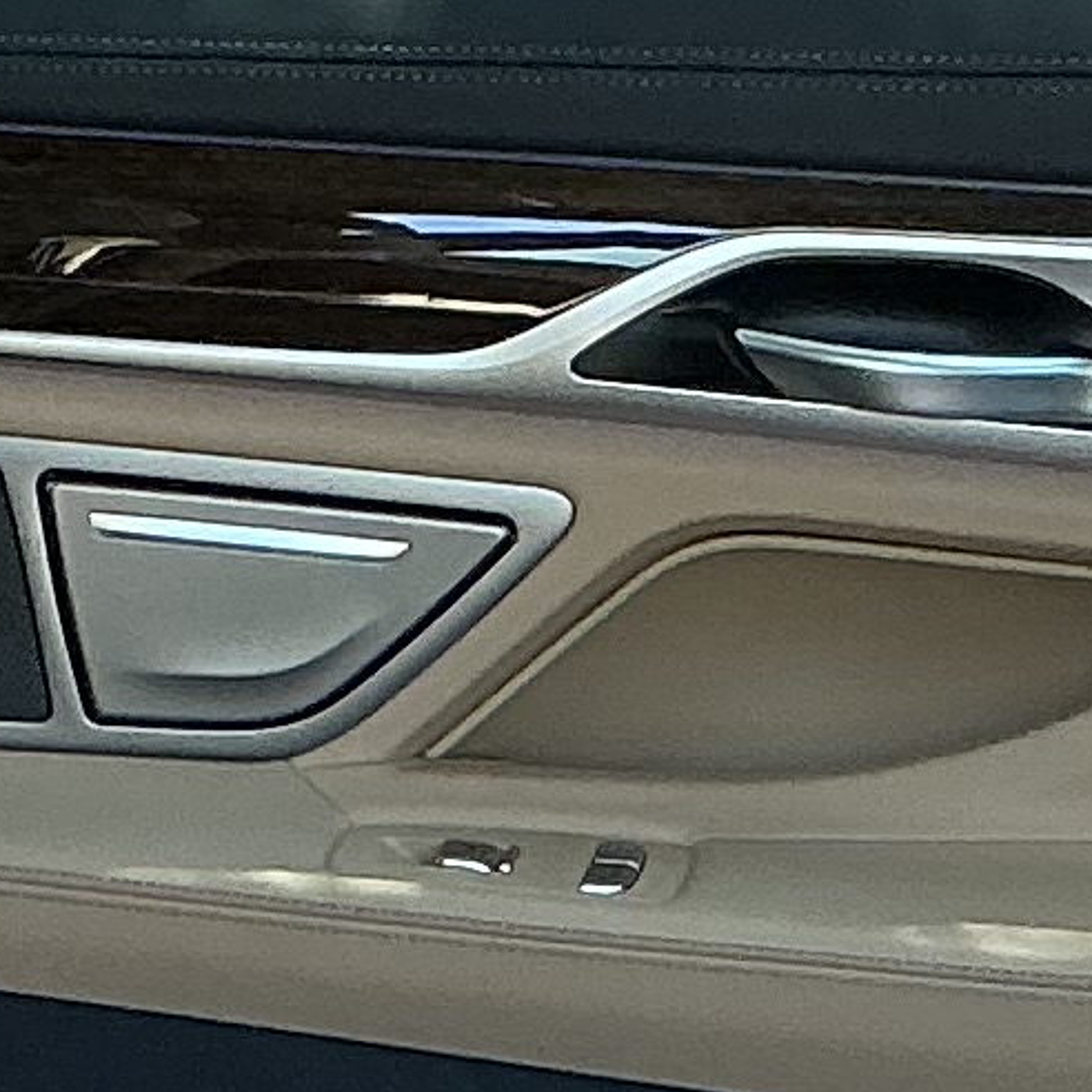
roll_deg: -0.1
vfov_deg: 8.5
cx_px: -564
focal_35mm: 203
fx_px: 7245
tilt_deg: -17.4
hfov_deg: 8.4
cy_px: 1485
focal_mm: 3
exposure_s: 1/122
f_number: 1.8
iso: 40
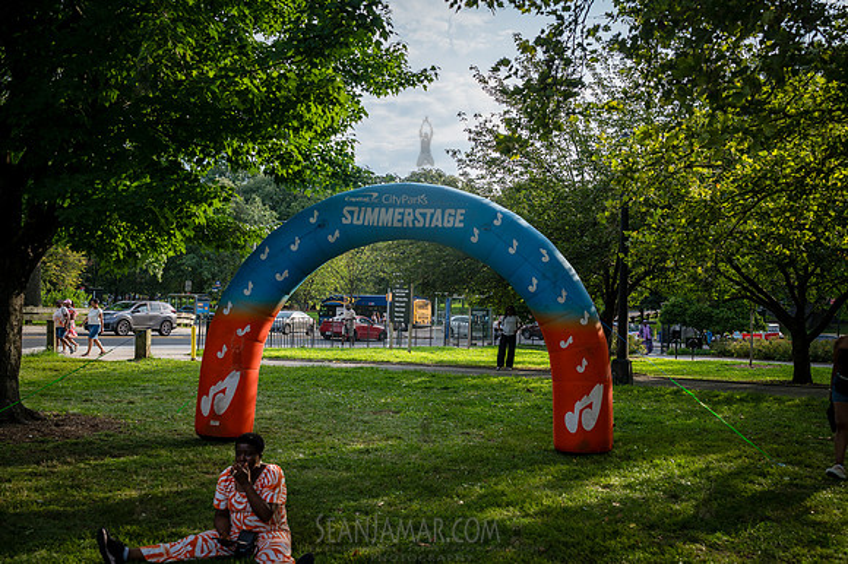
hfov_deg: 52.1
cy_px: 282
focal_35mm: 37
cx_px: 424
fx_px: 868
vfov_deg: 36.0
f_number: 3.5
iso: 100
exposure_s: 1/640
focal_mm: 35
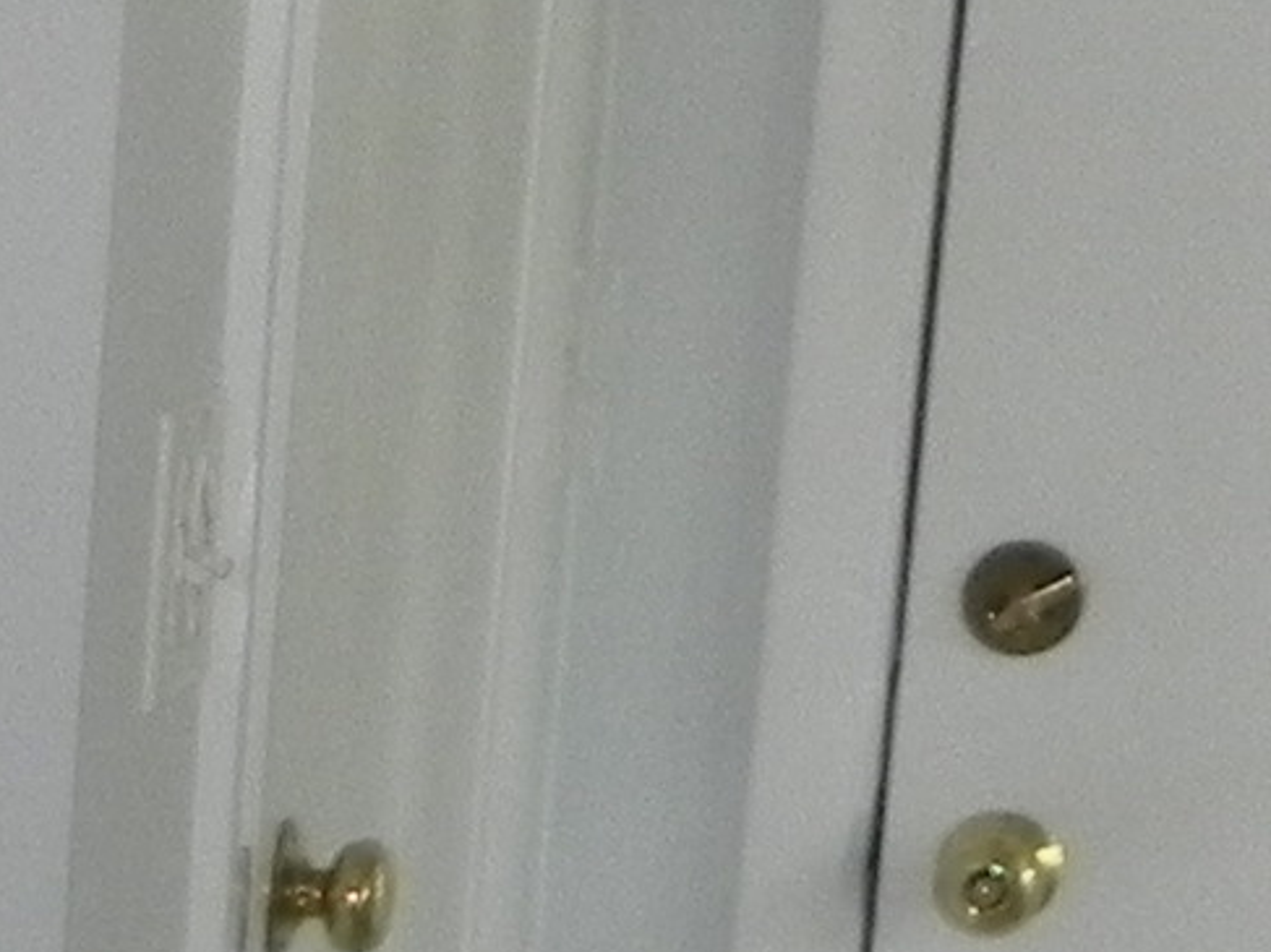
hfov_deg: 9.7
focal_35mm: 183
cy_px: 1554
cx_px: -1652
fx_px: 6718
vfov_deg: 7.9
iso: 200
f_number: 2.8
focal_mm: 5.2
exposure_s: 1/30
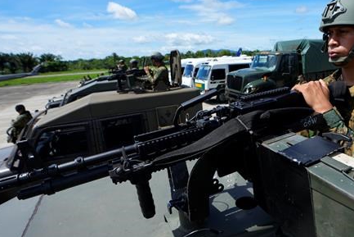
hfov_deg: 72.5
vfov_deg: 53.1
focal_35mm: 24
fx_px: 236
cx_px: 222
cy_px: 109
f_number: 7.1
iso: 100
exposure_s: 1/250
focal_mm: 16
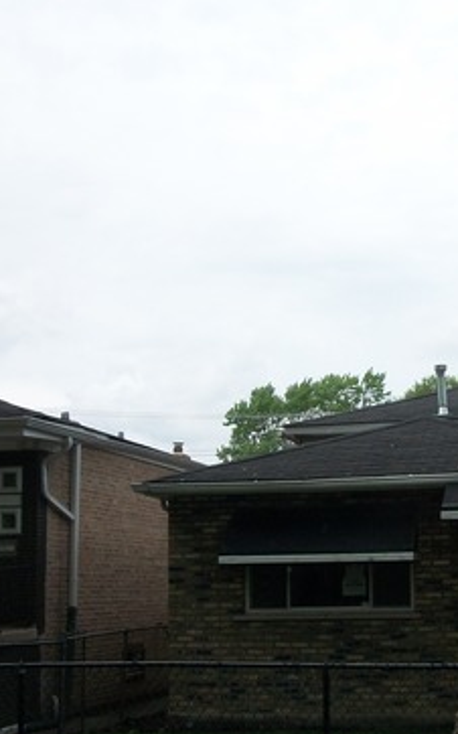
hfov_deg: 21.4
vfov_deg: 34.0
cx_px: 357
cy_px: 403
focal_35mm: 60
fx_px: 1199
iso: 80
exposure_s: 1/320
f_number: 5.5
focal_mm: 5.7
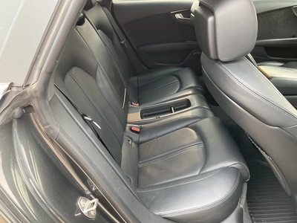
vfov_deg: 48.2
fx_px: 249
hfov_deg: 61.7
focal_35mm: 29
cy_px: 112
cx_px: 148
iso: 64
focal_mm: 3
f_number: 1.8
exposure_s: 1/117
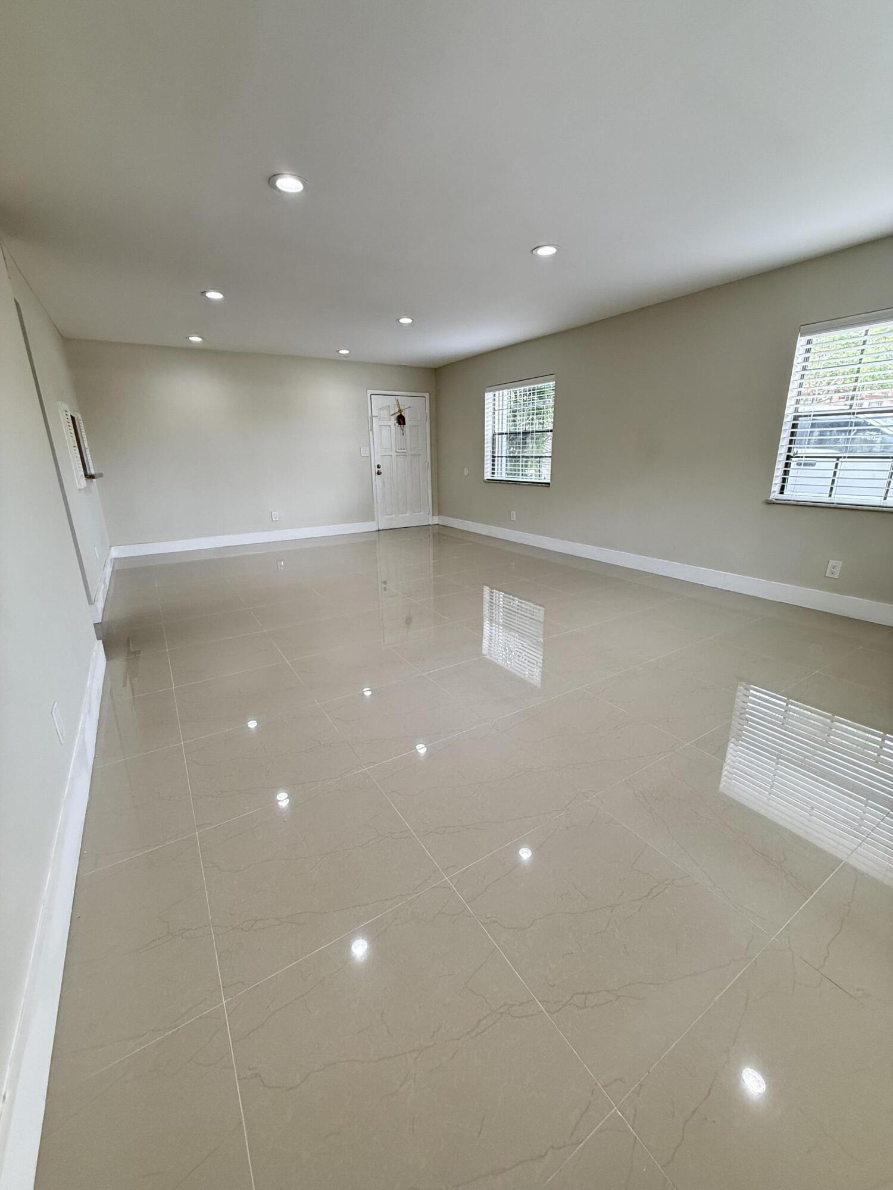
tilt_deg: -16.2
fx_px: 482
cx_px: 446
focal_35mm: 14
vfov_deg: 102.1
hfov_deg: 85.7
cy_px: 595
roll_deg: +2.0
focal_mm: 2.22
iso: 160
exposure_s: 1/120
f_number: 2.2
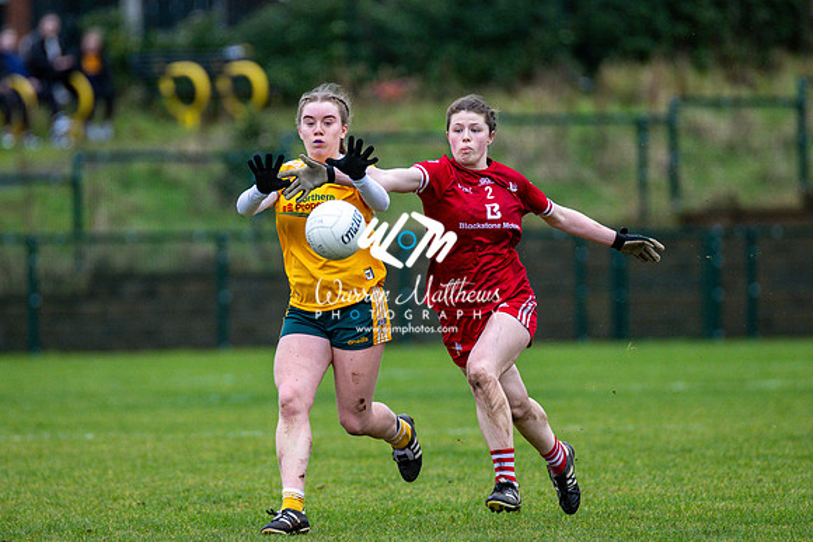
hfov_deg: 4.6
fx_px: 10149
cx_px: 364
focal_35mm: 449
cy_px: 277
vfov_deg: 3.1
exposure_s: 1/1000
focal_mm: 300
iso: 1400
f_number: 2.8
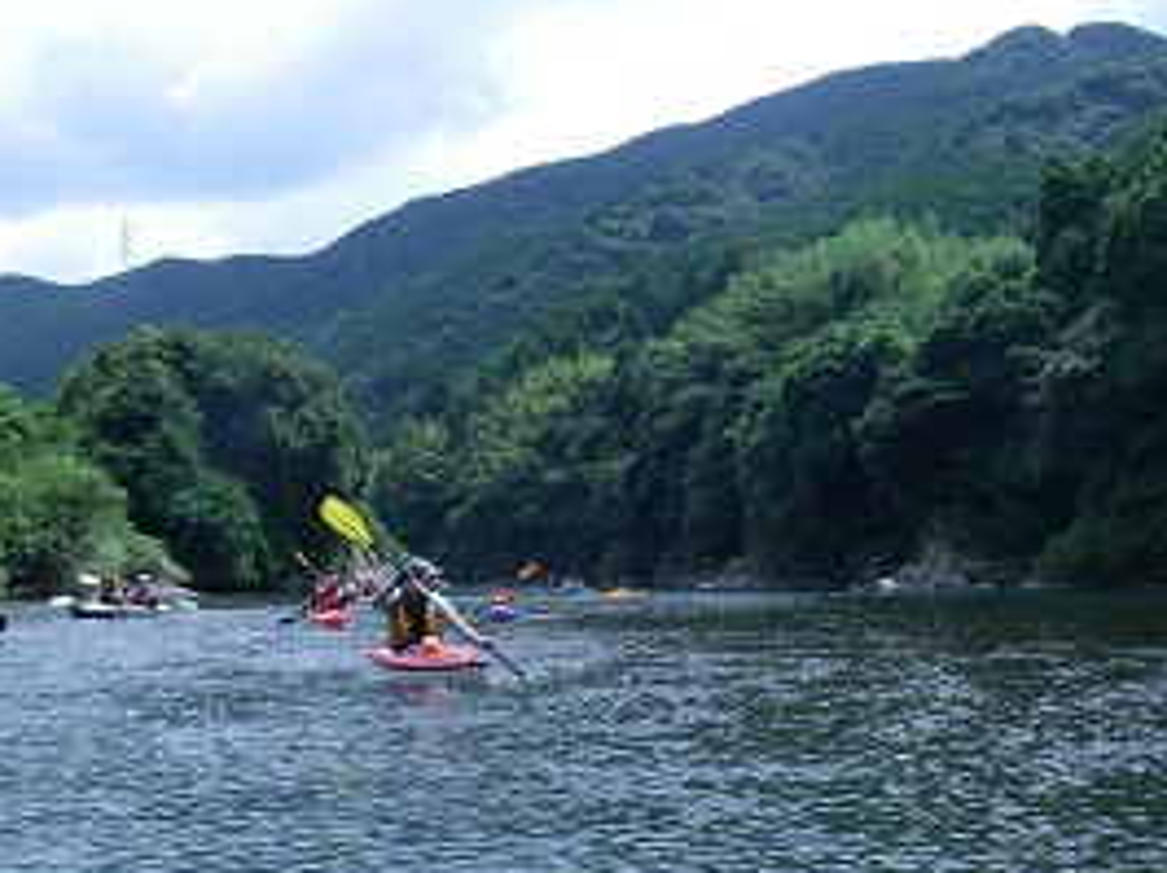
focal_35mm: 50
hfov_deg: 38.2
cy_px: 566
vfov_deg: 28.9
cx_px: 544
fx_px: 1684
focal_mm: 6.3
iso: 64
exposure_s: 1/160
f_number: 6.6
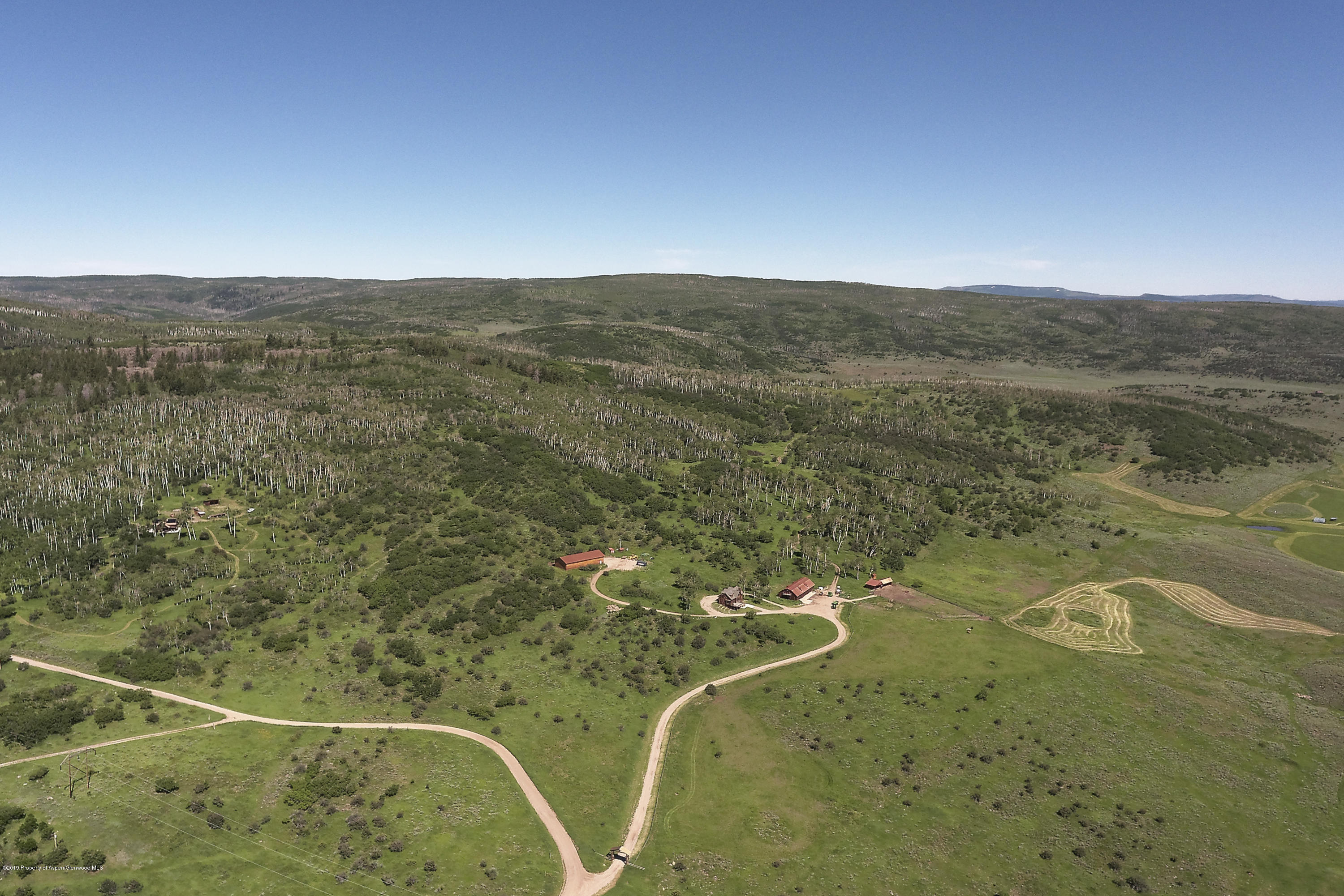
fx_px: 1344
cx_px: 672
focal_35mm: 36
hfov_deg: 53.1
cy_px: 448
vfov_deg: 36.9
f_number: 10
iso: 100
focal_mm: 36
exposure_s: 1/60
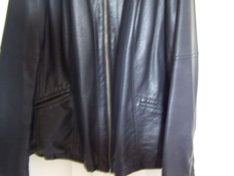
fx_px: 331
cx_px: 115
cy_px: 53
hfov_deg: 38.9
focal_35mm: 49
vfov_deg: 29.4
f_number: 2.8
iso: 400
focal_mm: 5.85
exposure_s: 1/2
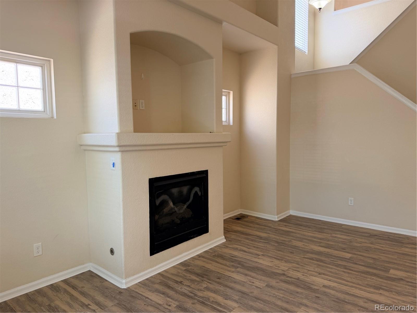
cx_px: 208
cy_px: 156
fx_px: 289
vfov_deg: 56.8
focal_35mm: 24
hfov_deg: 71.6
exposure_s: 1/121
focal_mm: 6.76
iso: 125
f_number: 1.78
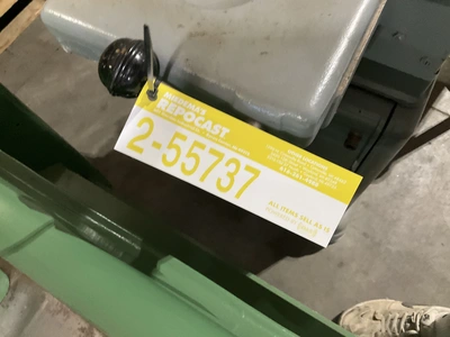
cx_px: 225
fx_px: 377
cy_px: 168
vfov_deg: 48.2
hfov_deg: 61.7
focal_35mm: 29
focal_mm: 3
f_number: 1.8
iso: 320
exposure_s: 1/36
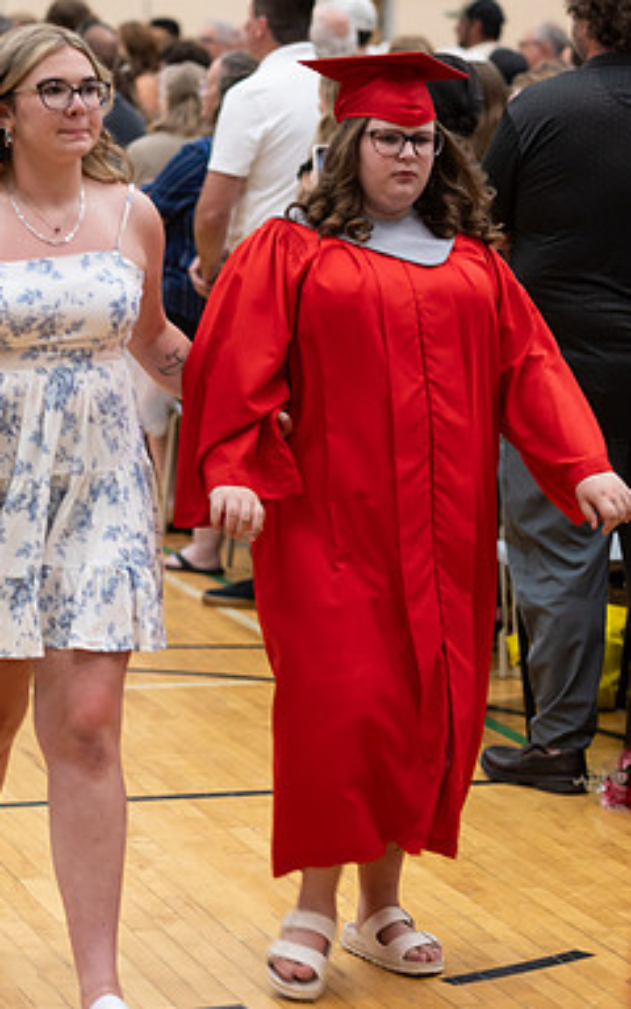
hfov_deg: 10.0
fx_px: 3604
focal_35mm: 131
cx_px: 273
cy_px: 506
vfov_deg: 15.9
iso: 1000
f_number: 2.8
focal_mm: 85
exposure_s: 1/200
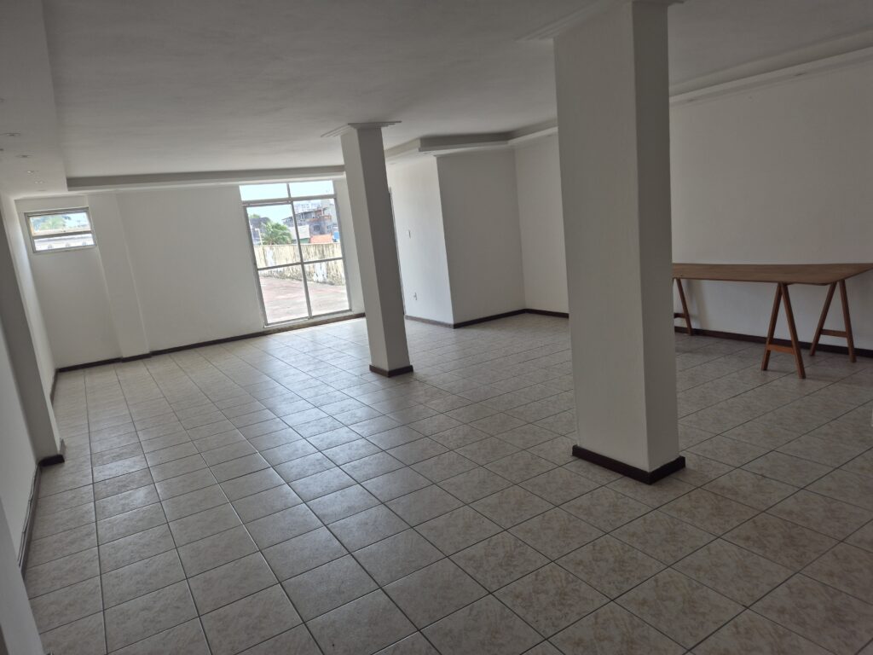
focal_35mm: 23
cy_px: 328
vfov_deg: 58.9
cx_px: 436
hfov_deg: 73.9
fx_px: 580
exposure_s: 1/306
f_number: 1.8
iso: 25
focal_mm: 5.4
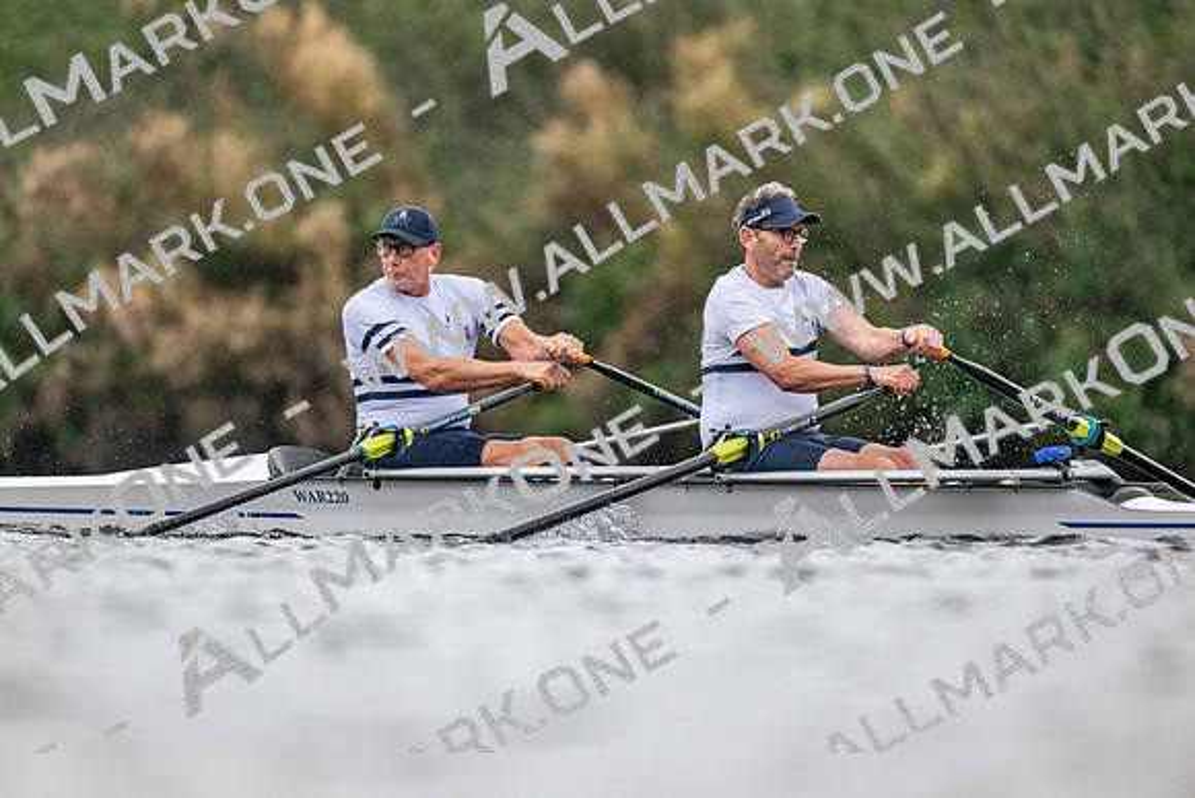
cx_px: 598
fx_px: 19920
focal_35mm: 600
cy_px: 399
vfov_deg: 2.3
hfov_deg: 3.4
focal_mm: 600
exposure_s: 1/2500
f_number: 4
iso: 4000
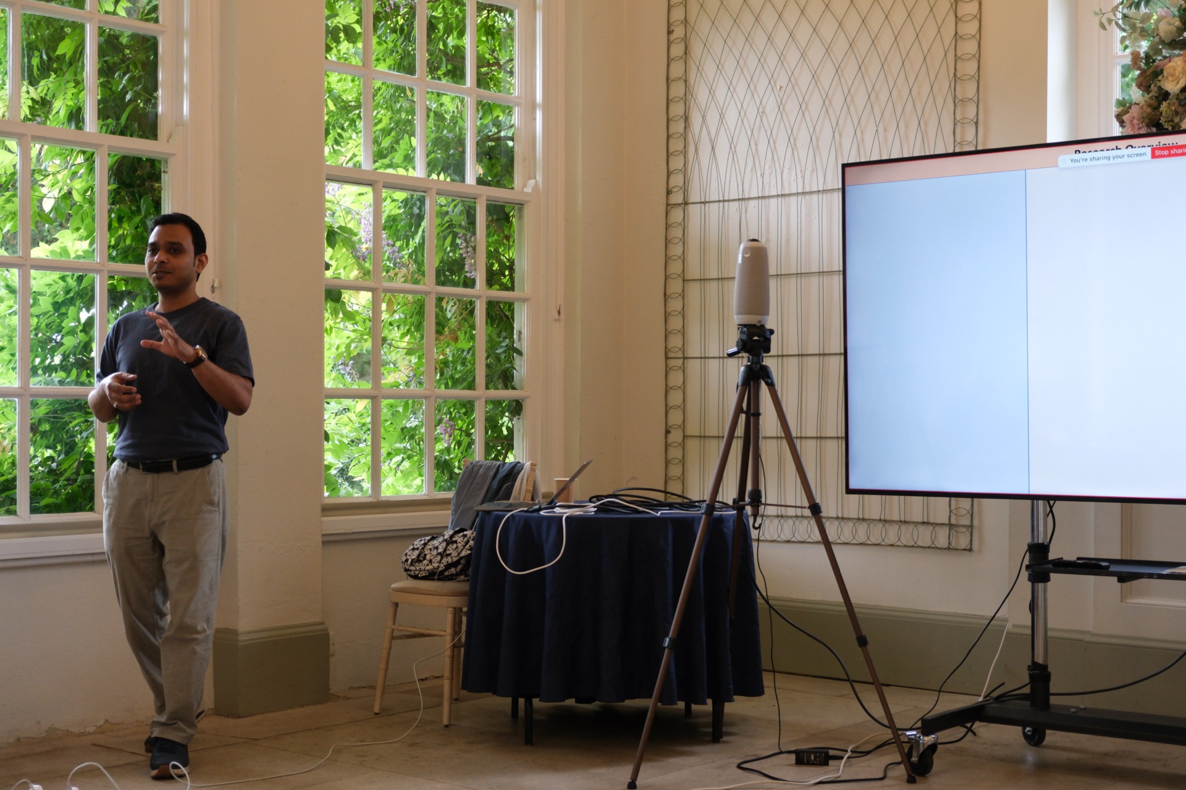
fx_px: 1779
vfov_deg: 25.1
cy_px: 395
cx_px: 593
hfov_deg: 36.9
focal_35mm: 54
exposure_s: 1/200
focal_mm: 35.8
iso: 1250
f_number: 3.6
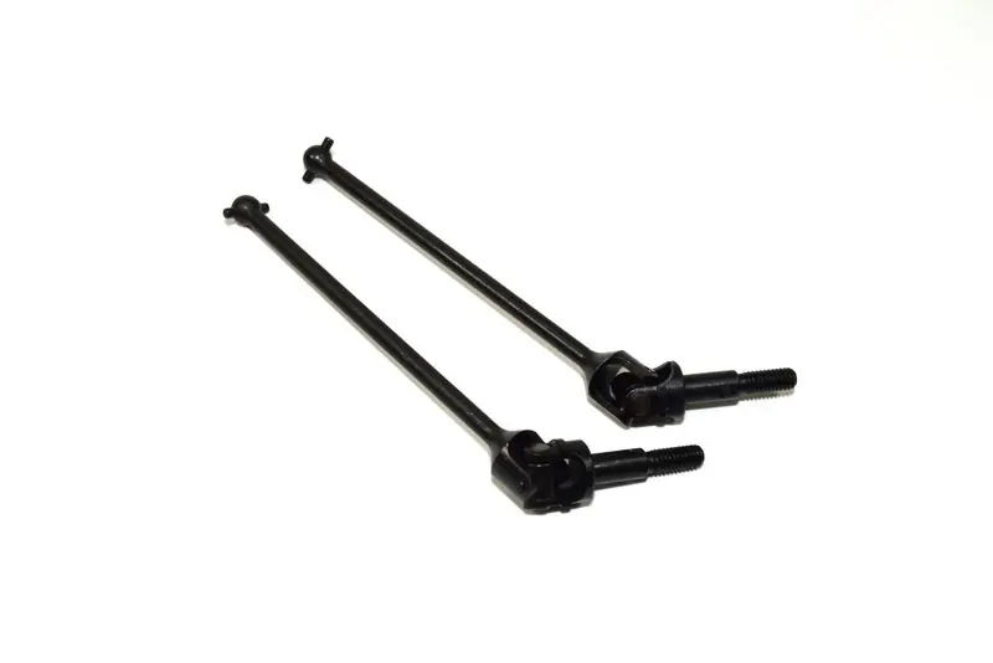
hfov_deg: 43.6
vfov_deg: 29.9
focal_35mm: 45
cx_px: 496
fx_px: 1242
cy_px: 332
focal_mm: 30
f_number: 14
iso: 100
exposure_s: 1/40
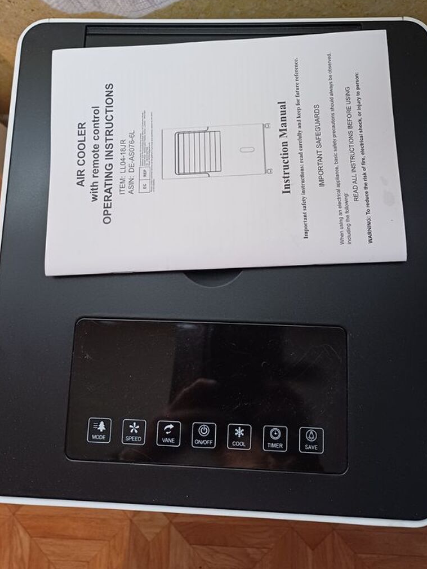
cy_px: 215
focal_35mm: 33
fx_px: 543
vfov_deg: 54.7
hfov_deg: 42.9
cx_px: 236
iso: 400
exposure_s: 1/33.3
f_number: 1.8
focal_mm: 4.65
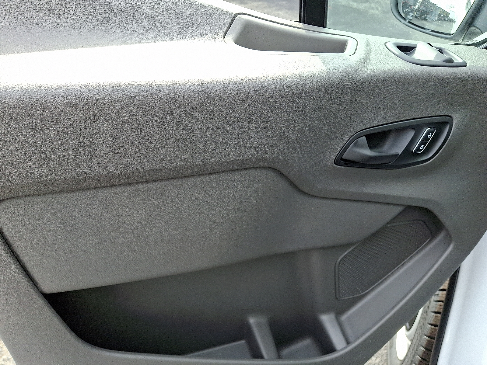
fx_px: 352
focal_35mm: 25
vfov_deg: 54.9
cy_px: 182
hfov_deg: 69.4
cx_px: 244
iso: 25
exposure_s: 1/172
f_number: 1.8
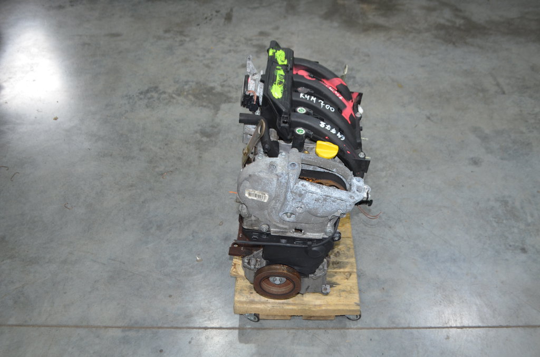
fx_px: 494
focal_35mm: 33
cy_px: 178
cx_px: 270
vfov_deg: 39.8
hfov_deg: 57.3
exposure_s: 1/60
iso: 640
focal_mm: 22
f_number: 4
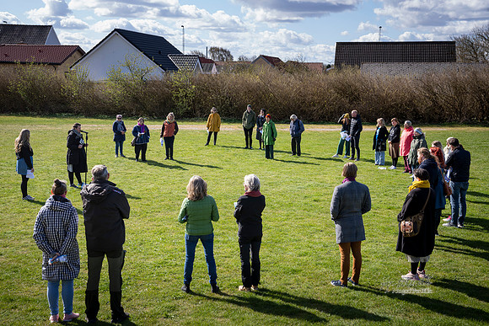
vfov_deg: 31.9
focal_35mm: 42
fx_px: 571
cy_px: 163
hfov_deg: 46.4
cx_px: 244
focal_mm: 42
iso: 200
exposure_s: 1/400
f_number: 5.6
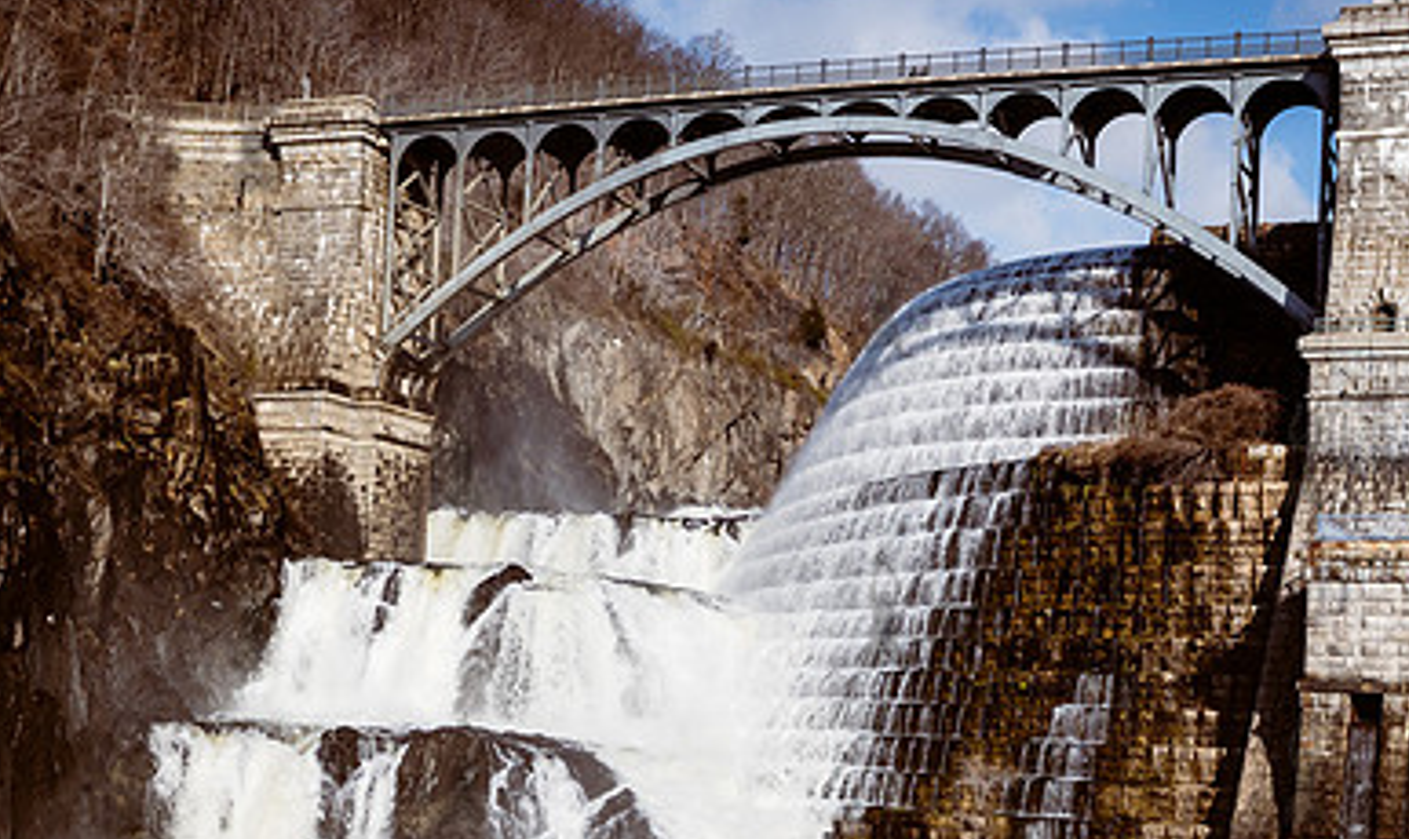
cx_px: 883
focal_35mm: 56
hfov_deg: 36.5
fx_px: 2123
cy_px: 683
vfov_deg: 22.1
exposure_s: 1/2500
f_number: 4
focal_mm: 24
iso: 200
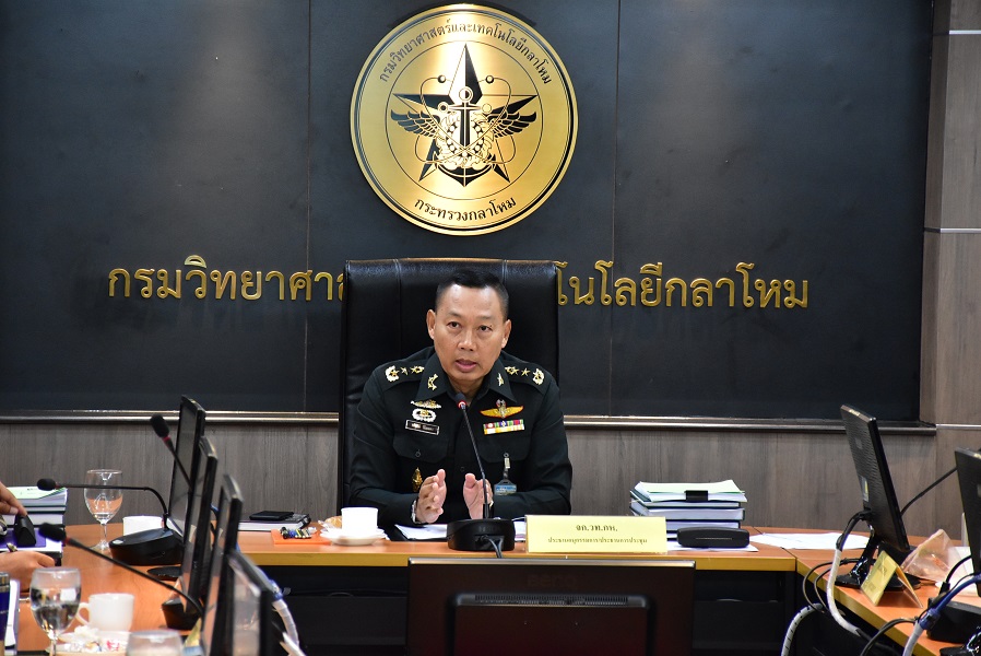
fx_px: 4294
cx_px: 490
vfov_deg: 8.7
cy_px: 328
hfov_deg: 13.0
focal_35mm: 158
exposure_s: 1/50
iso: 2500
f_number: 5.6
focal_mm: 105
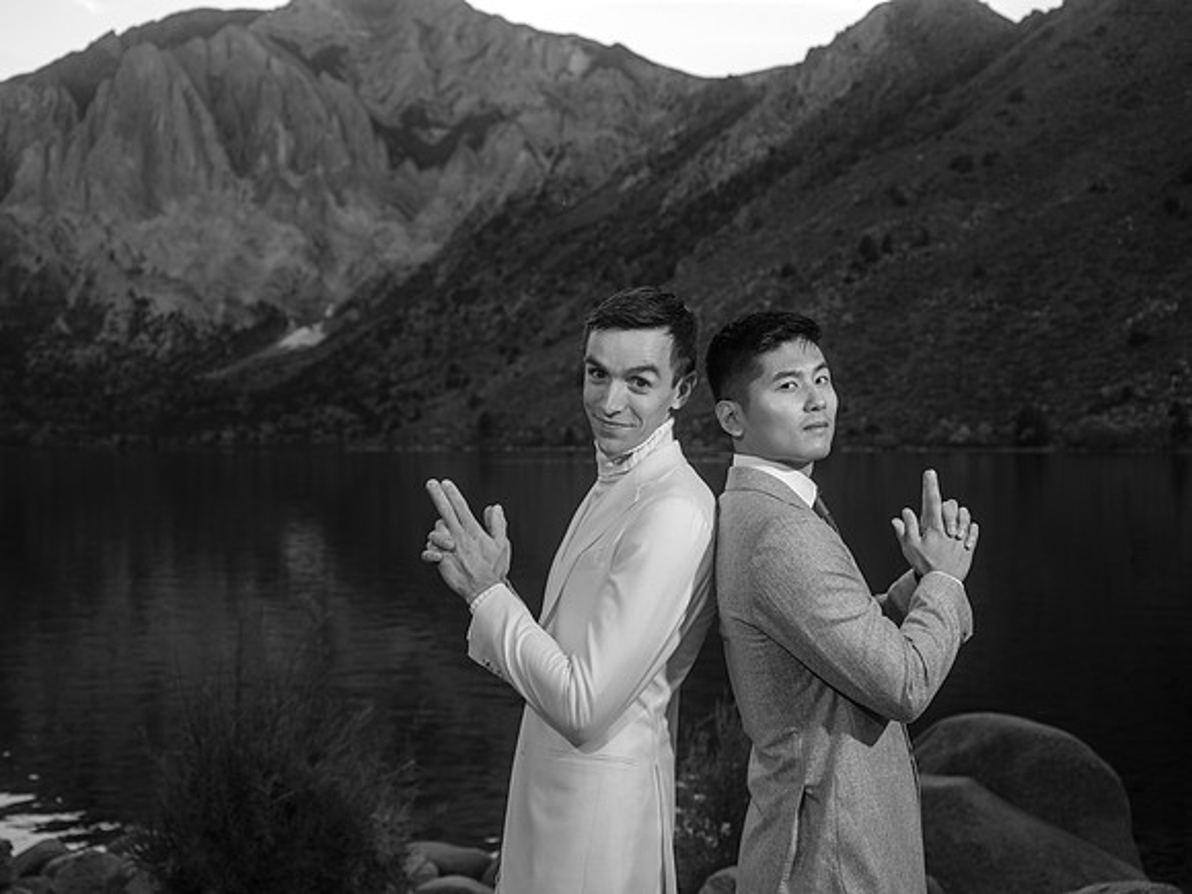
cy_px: 447
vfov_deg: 37.8
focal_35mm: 38
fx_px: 1305
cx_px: 596
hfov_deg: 49.1
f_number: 5
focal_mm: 47.3
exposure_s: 1/125
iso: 400
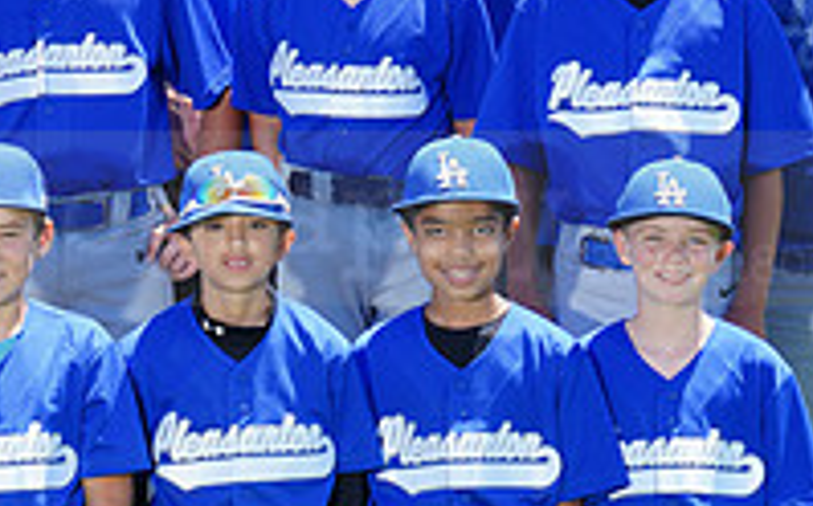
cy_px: 186
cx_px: 69
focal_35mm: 229
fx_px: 5070
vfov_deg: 5.7
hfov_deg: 9.1
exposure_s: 1/200
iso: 200
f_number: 9
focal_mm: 77
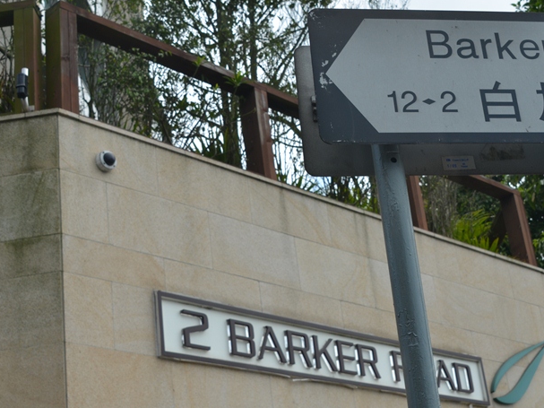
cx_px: 340
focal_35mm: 68
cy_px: 161
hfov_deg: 28.5
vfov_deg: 21.6
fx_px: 1068
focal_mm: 28
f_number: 8
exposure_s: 1/250
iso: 140
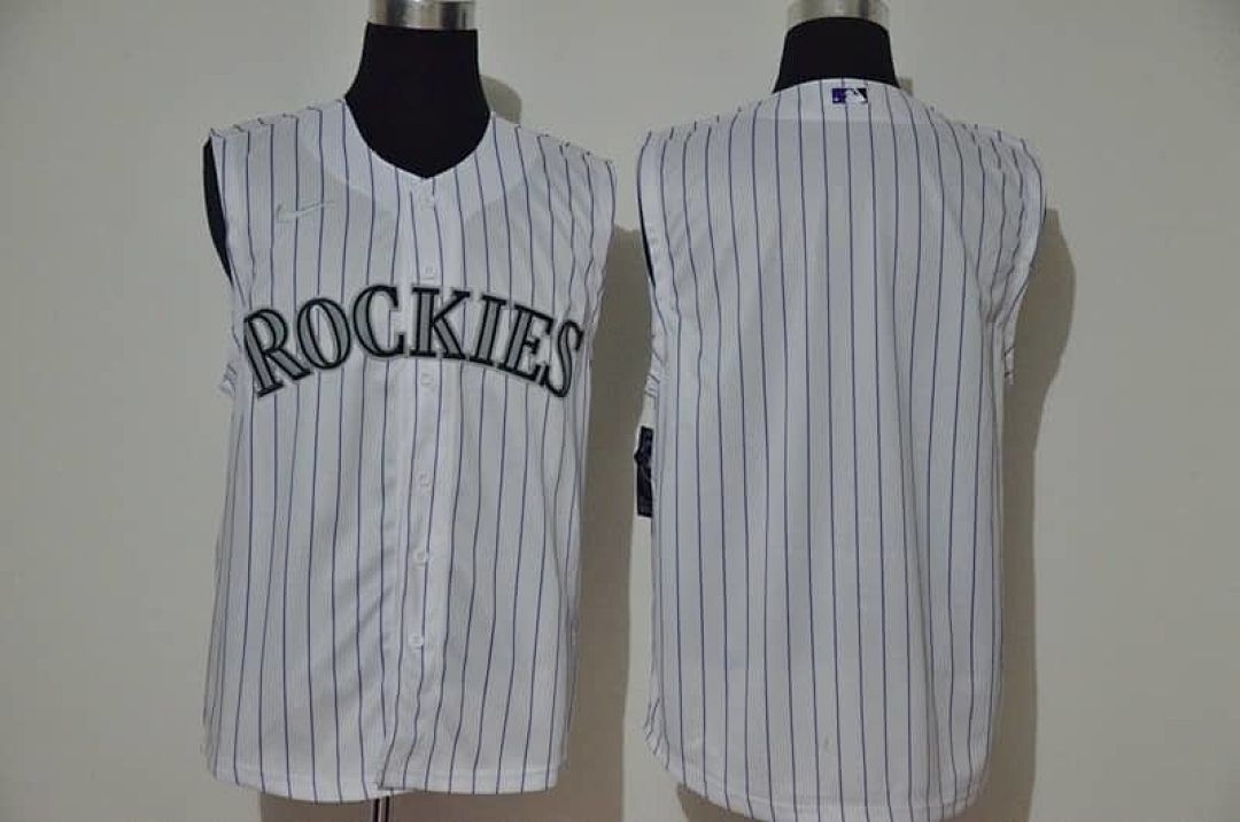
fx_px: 2682
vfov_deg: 17.4
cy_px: 411
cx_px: 620
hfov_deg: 26.0
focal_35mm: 78
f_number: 4.8
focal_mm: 52
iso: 4000
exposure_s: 1/50
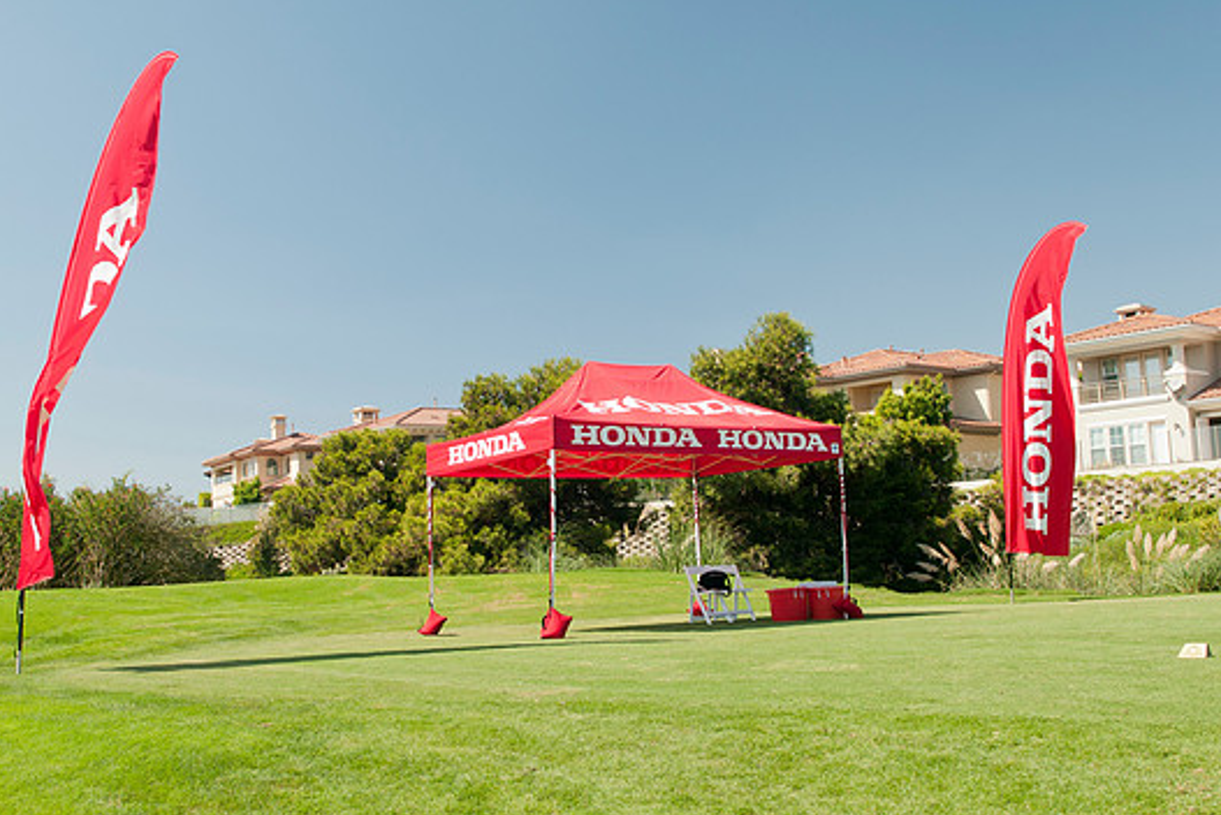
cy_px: 430
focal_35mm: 40
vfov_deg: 33.4
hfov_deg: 48.4
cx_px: 545
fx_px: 1357
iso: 200
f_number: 6.3
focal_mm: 22
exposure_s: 1/160
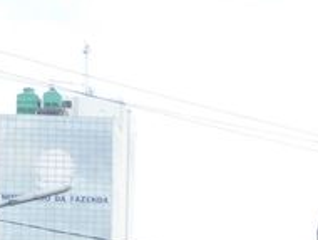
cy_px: 443
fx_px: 1895
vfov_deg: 7.0
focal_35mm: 206
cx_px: 579
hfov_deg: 9.1
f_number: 4
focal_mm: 8.4
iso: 125
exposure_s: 1/60
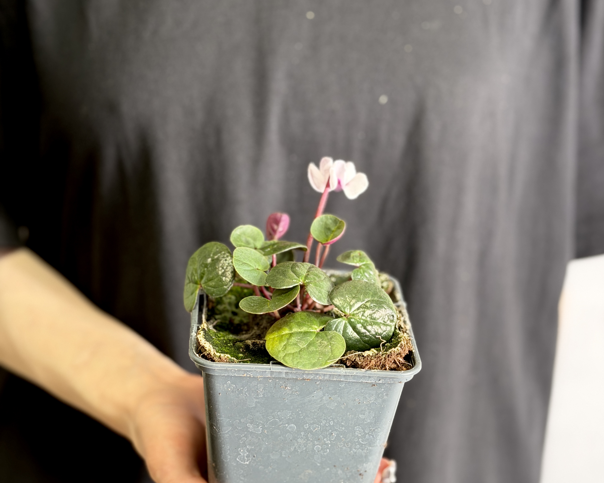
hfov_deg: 30.0
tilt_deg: -15.4
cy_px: 272
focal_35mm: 63
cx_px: 304
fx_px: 1126
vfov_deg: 24.2
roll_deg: -3.4
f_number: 1.78
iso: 100
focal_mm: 6.76
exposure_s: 1/60
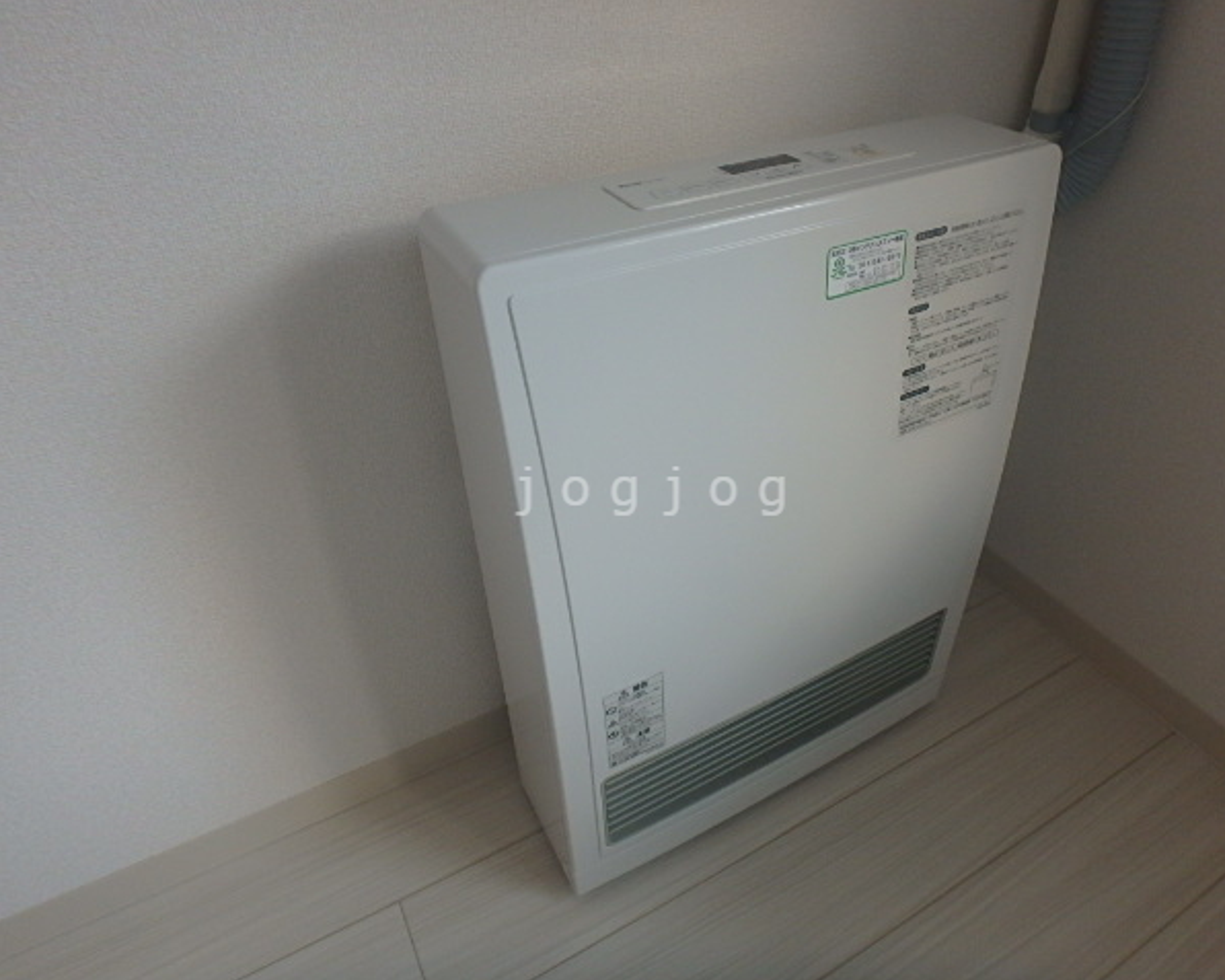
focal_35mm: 22
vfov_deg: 63.1
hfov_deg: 74.9
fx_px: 798
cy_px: 491
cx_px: 656
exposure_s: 1/40
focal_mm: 3.7
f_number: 3.5
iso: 200
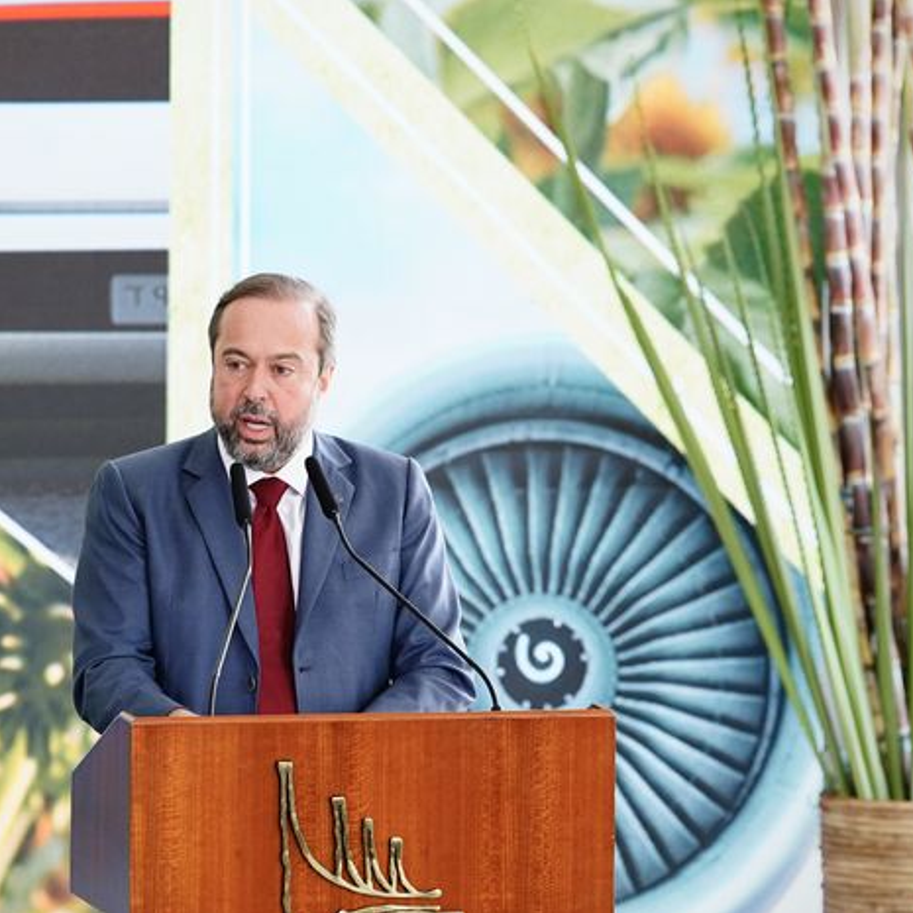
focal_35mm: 576
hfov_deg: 3.0
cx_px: 338
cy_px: 456
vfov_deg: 3.0
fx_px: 17188
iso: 2000
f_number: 4
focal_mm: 300
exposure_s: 1/250
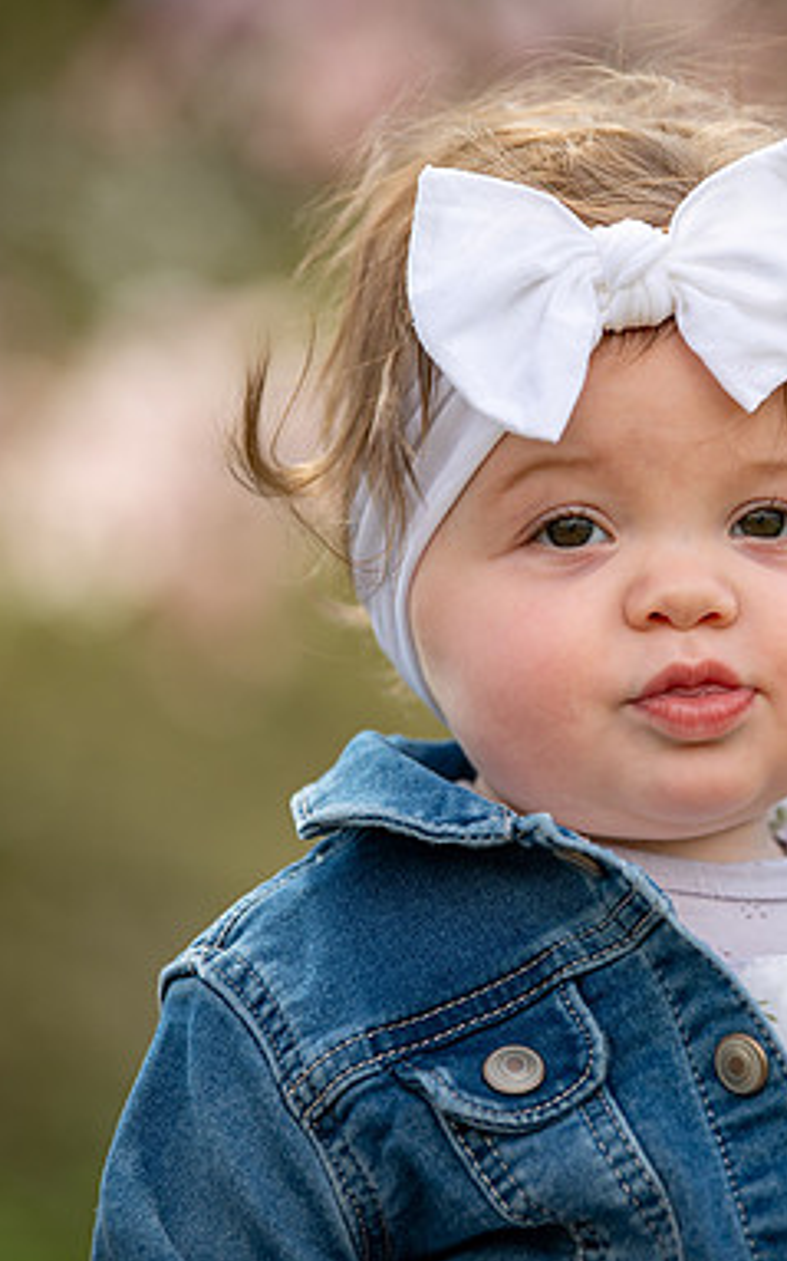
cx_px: 678
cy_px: 632
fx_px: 8486
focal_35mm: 247
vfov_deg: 8.5
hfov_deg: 5.3
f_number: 2.8
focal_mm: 160
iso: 320
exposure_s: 1/1000
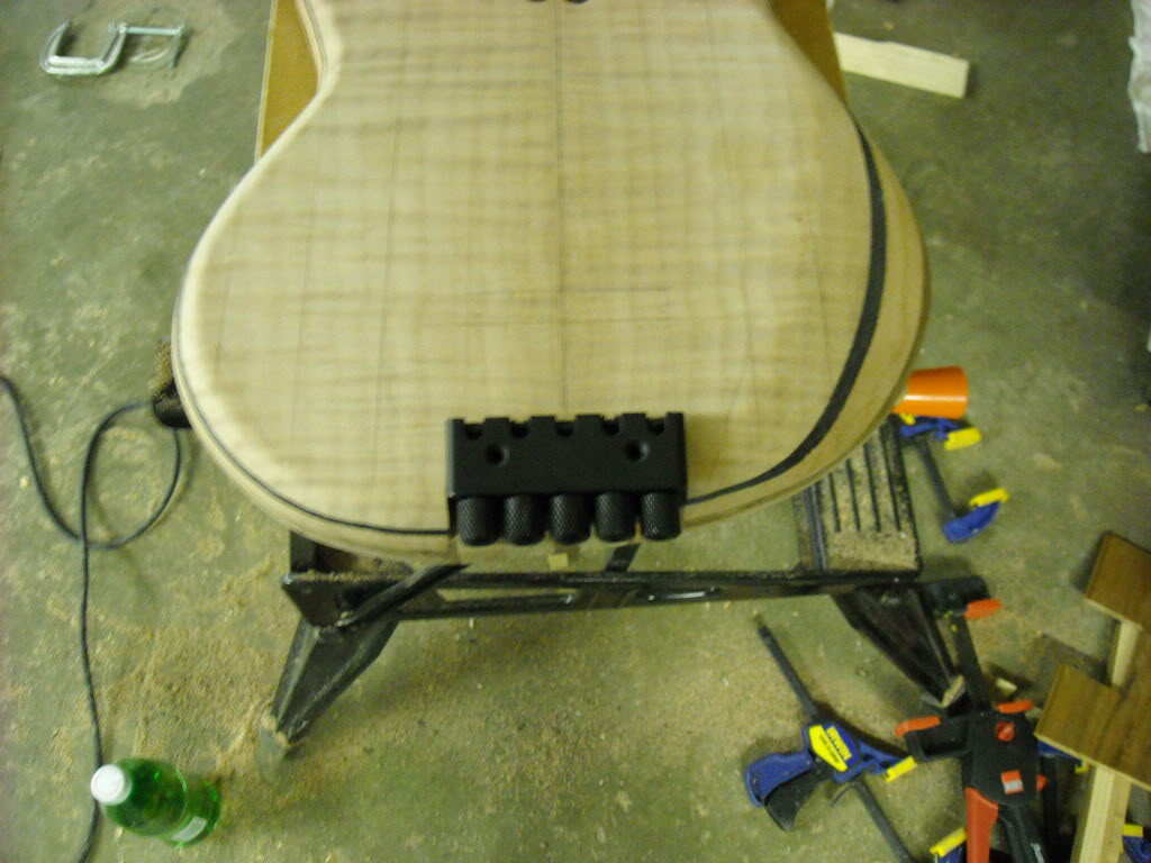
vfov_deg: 40.7
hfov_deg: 52.6
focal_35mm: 35
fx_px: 1164
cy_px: 432
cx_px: 576
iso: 436
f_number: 2.8
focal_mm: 5.7
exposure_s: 1/8
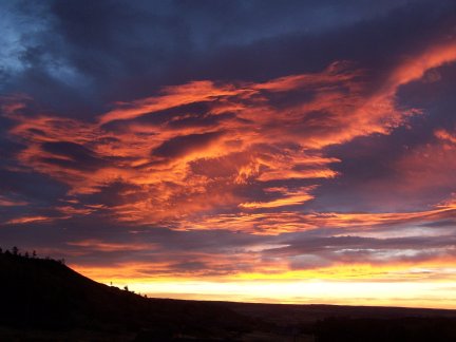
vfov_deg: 37.7
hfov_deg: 49.0
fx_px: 501
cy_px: 171
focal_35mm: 38
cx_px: 228
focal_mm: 6.3
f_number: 2.8
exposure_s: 1/30
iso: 100
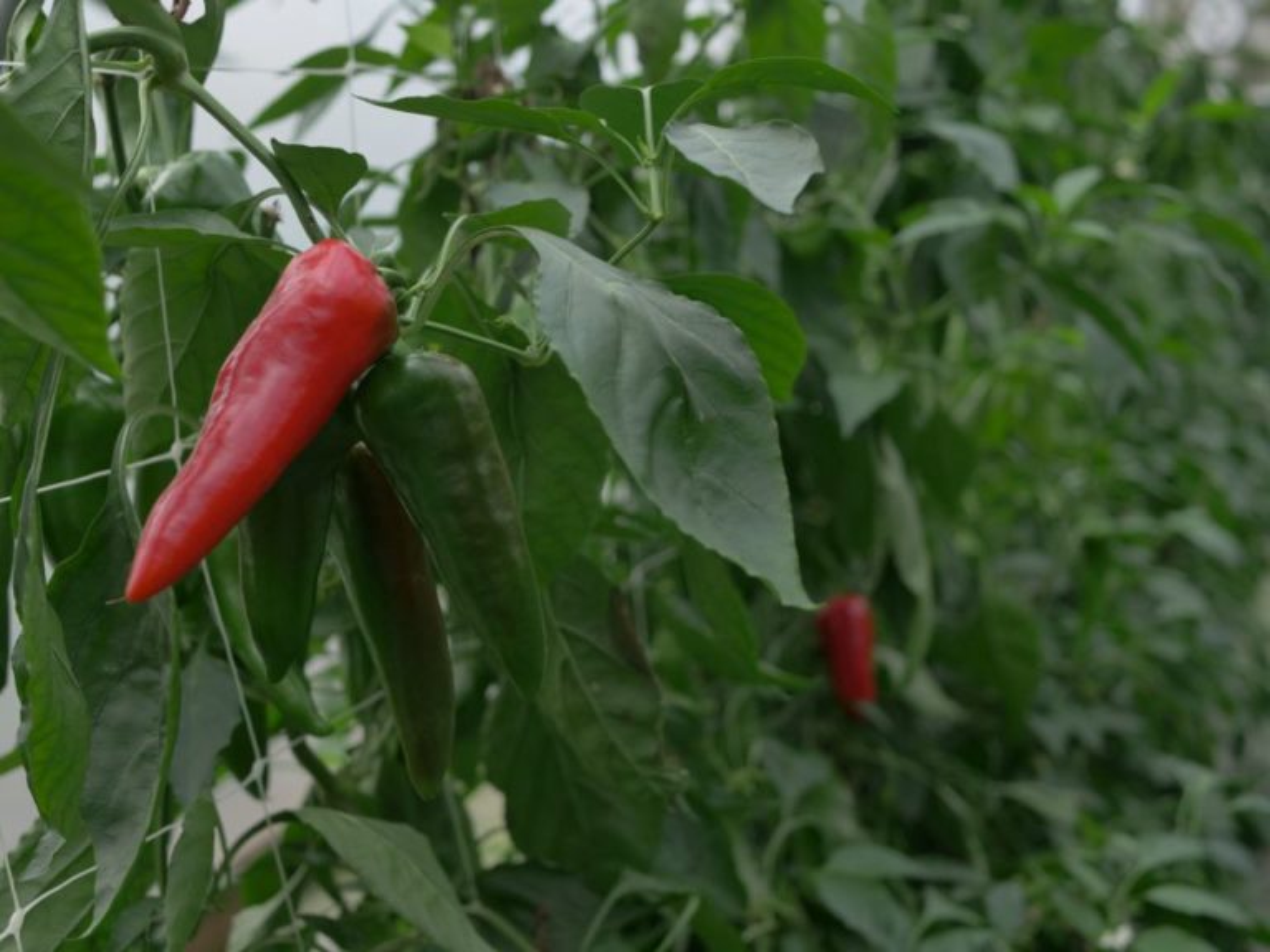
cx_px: 635
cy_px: 476
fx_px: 1834
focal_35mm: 50
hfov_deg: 38.2
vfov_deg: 29.1
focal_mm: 25
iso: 400
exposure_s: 1/1000
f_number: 3.2
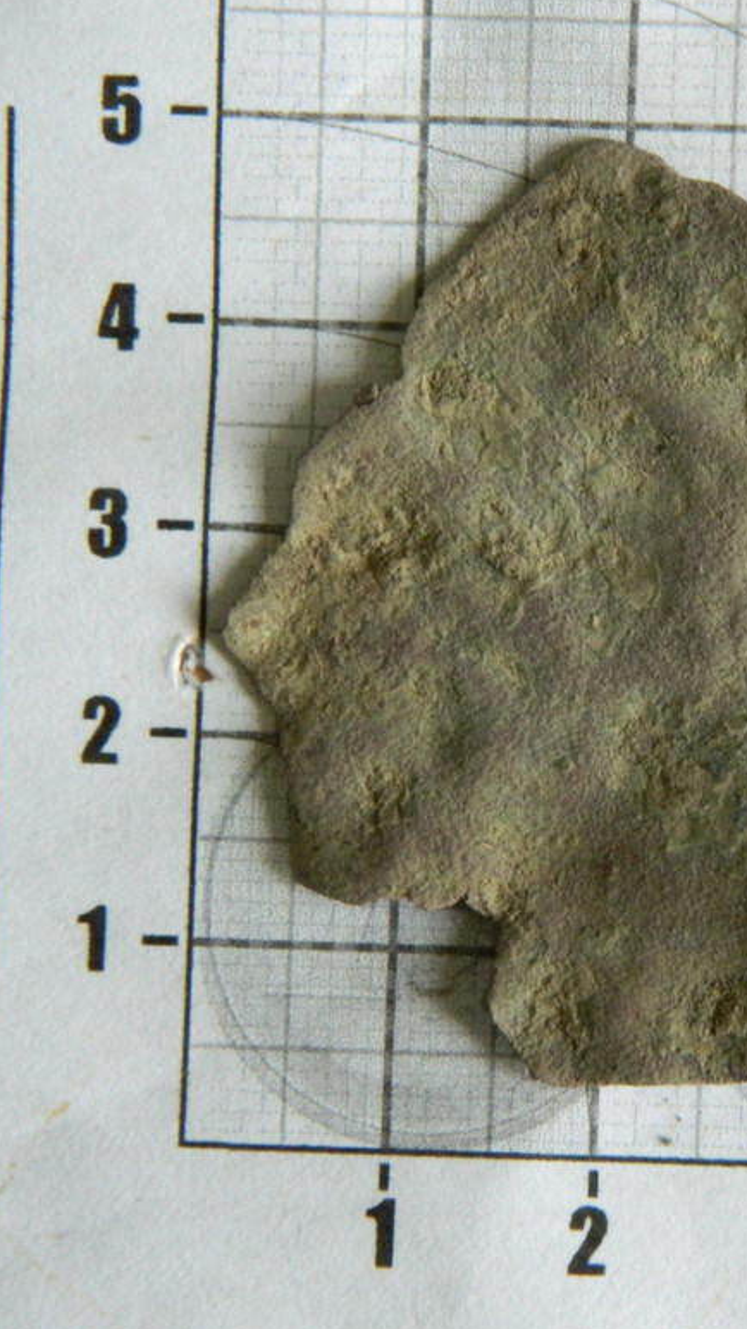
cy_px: 678
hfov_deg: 7.8
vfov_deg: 13.9
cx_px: 904
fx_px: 5460
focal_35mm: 155
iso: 400
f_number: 4.5
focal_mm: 18.6
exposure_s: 1/50
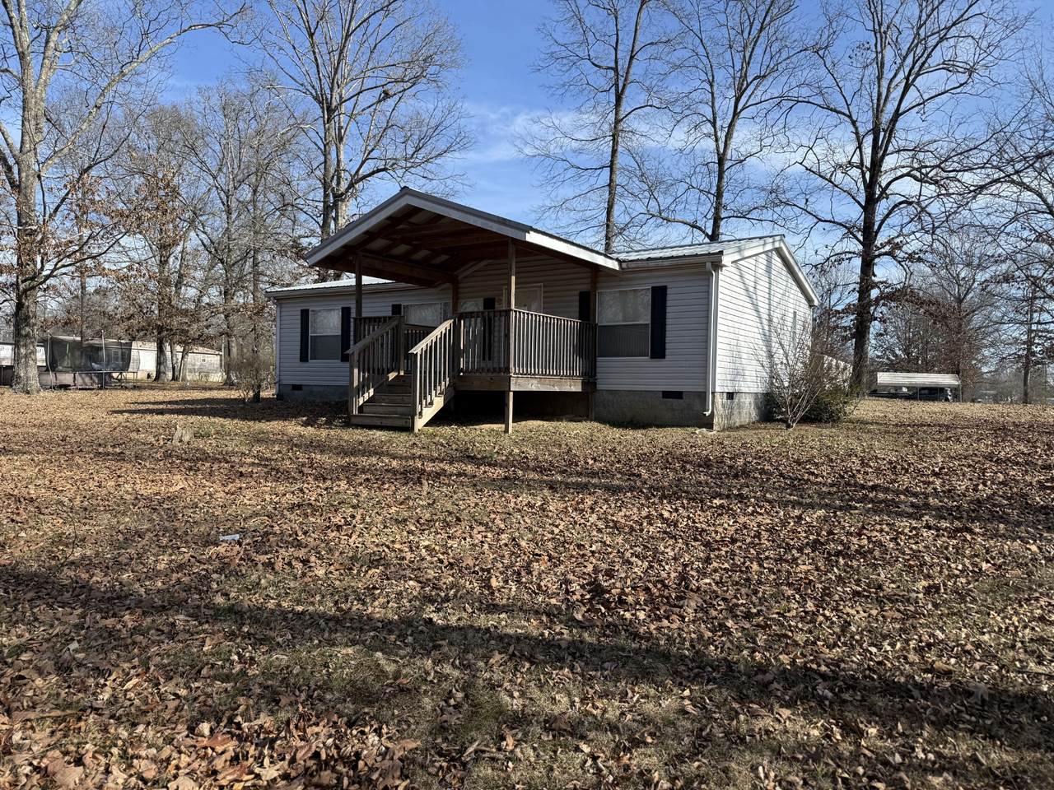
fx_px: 731
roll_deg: -1.0
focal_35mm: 24
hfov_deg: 71.6
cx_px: 527
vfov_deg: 56.8
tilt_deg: -0.7
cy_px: 395
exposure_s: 1/2445
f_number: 1.78
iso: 80
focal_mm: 6.76
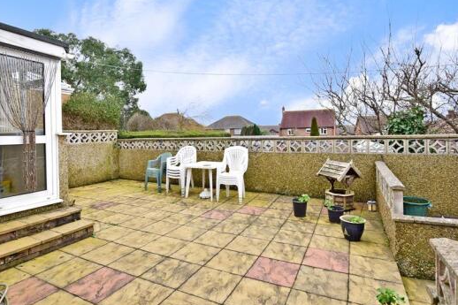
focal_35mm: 19
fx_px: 242
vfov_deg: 64.3
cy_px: 134
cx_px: 226
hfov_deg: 86.9
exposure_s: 1/160
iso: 400
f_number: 6.3
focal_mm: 10
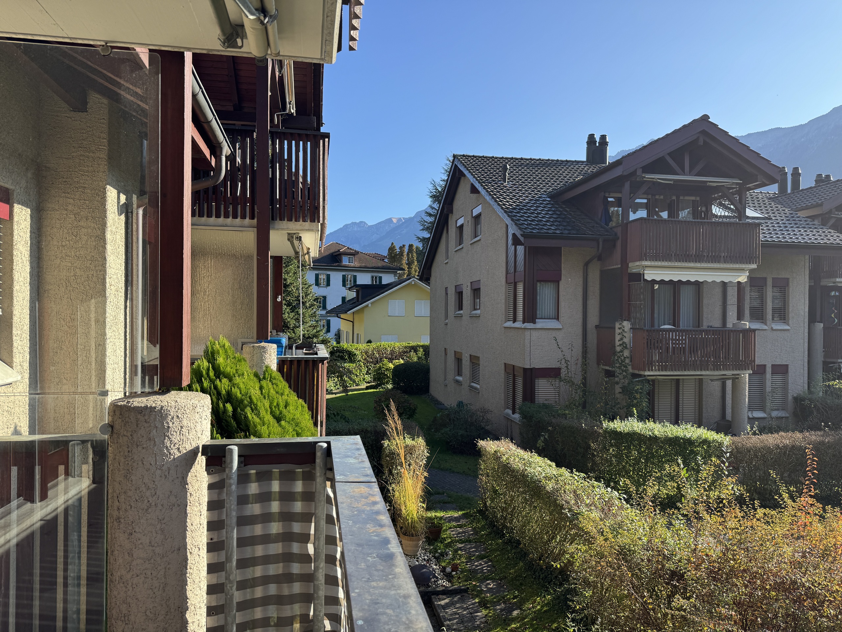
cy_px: 316
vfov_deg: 56.8
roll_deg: -0.2
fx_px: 584
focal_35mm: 24
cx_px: 421
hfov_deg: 71.6
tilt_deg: +0.1
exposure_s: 1/1524
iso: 80
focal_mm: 6.76
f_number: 1.78
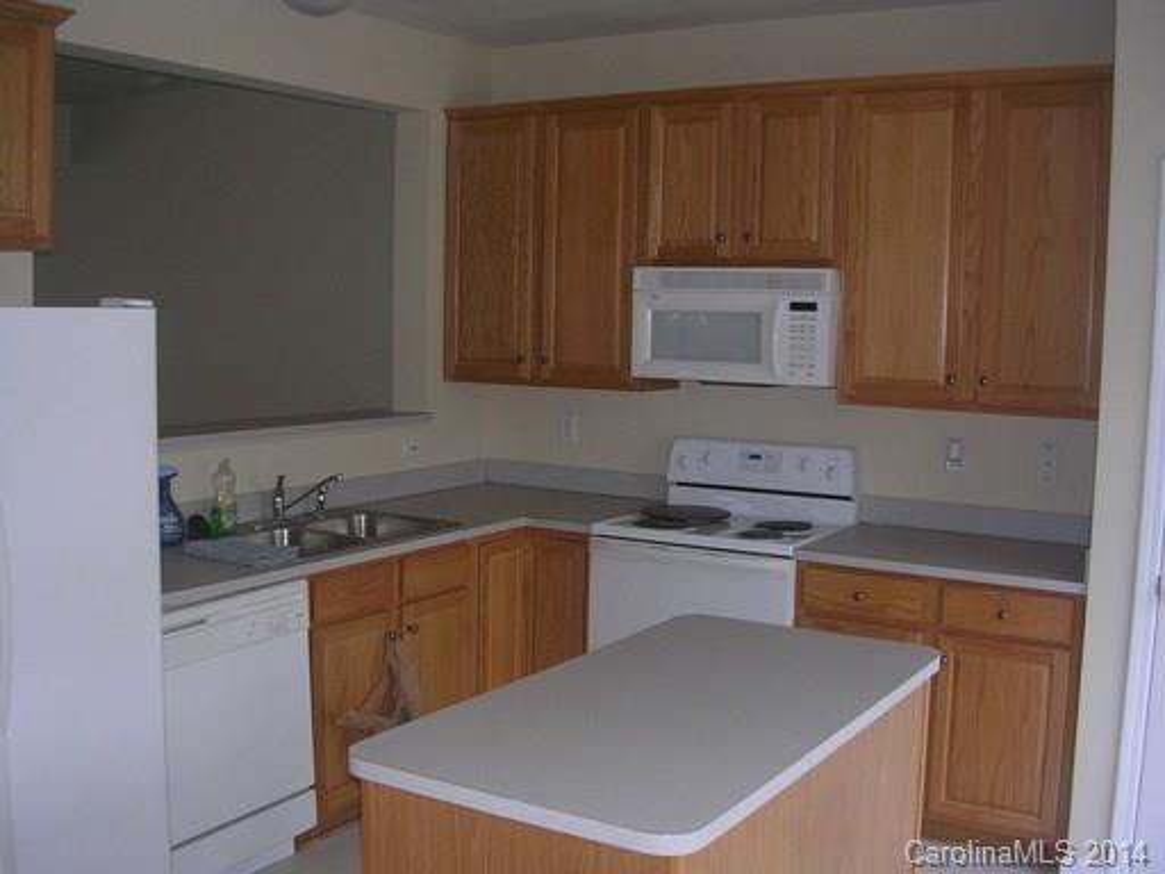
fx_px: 1279
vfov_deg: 37.7
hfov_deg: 49.0
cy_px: 437
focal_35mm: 38
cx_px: 582
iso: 56
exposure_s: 1/60.1
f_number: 2.8
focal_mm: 5.8
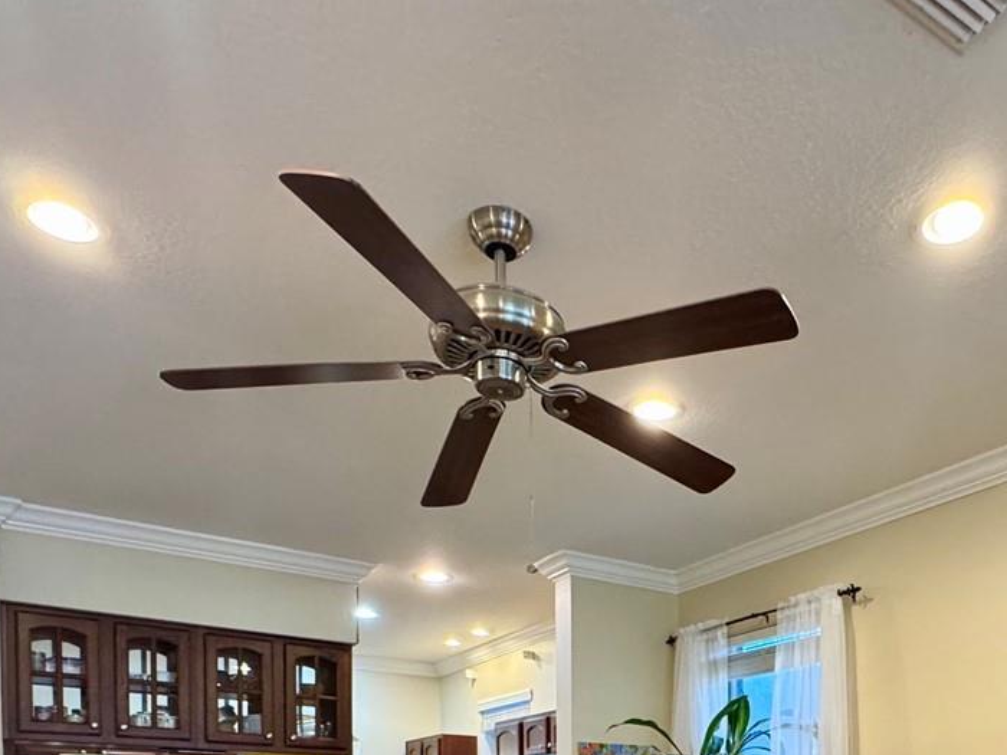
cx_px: 696
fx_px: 931
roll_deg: +0.1
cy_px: 851
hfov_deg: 55.3
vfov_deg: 36.5
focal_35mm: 32
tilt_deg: -2.2
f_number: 2.2
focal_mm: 2.22
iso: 400
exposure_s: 1/60
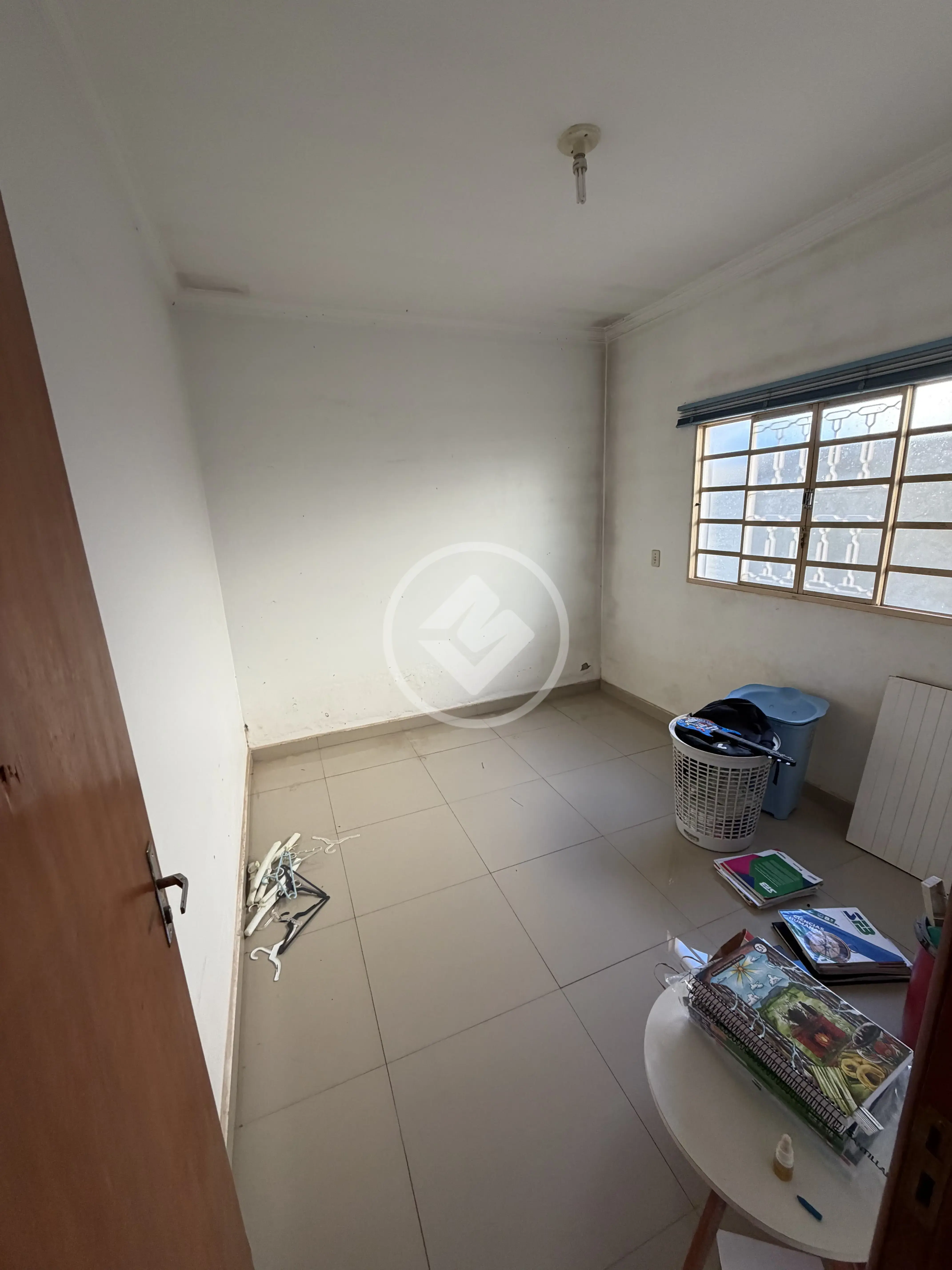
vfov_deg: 102.1
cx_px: 476
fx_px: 513
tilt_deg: -14.6
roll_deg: +3.2
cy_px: 635
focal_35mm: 14
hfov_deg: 85.7
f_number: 2.2
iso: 250
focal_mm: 2.22
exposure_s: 1/121
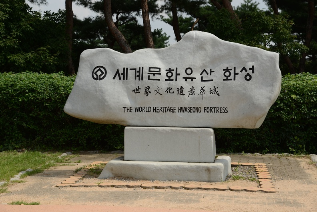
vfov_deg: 21.9
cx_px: 158
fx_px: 546
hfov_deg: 32.4
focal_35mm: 62
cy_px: 106
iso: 100
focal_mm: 62
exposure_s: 1/250
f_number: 8
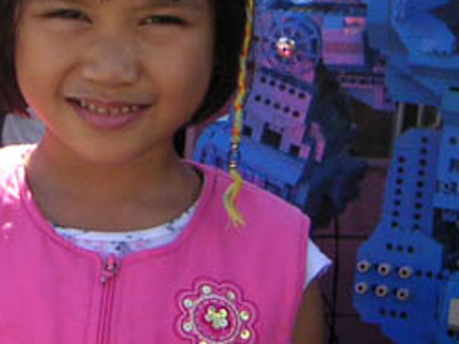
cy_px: 201
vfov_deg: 9.7
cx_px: 64
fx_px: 2028
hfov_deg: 12.8
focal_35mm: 153
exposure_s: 1/250
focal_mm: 7.5
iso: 50
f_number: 2.9
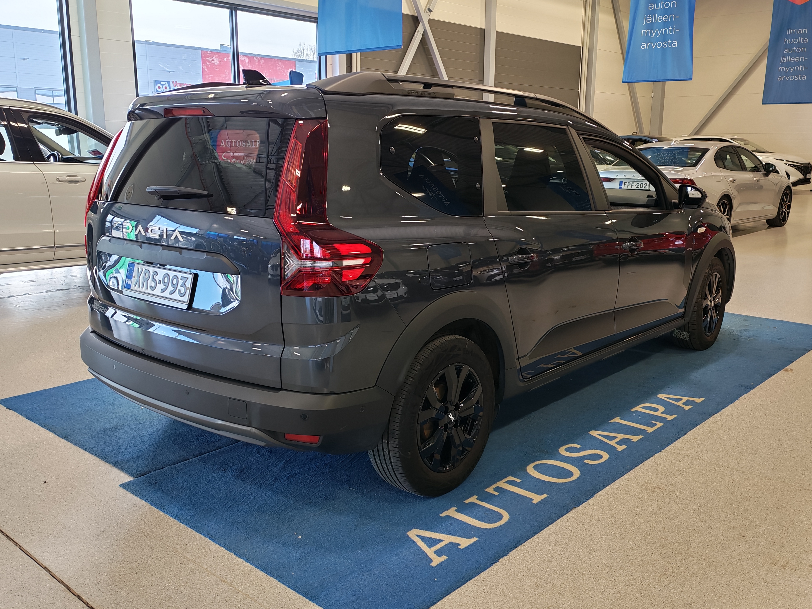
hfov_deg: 55.4
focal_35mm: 33
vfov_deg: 42.9
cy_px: 304
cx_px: 406
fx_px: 774
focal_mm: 6.12
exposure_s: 1/100
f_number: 1.9
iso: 100
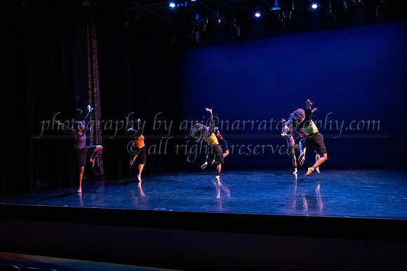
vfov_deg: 37.9
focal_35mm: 35
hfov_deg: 54.5
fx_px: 394
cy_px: 157
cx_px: 218
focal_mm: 28
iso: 4000
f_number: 4
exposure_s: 1/320
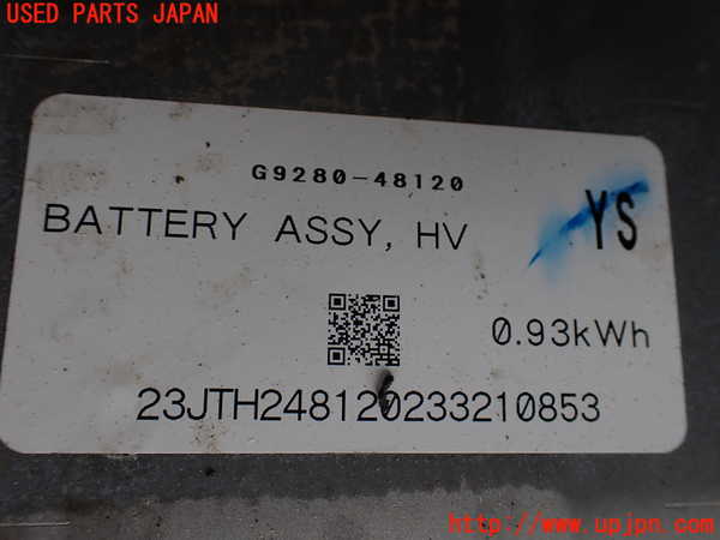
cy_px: 270
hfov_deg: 60.0
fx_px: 624
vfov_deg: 46.8
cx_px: 360
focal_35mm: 30
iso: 100
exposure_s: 1/125
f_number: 3.2
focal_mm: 5.4
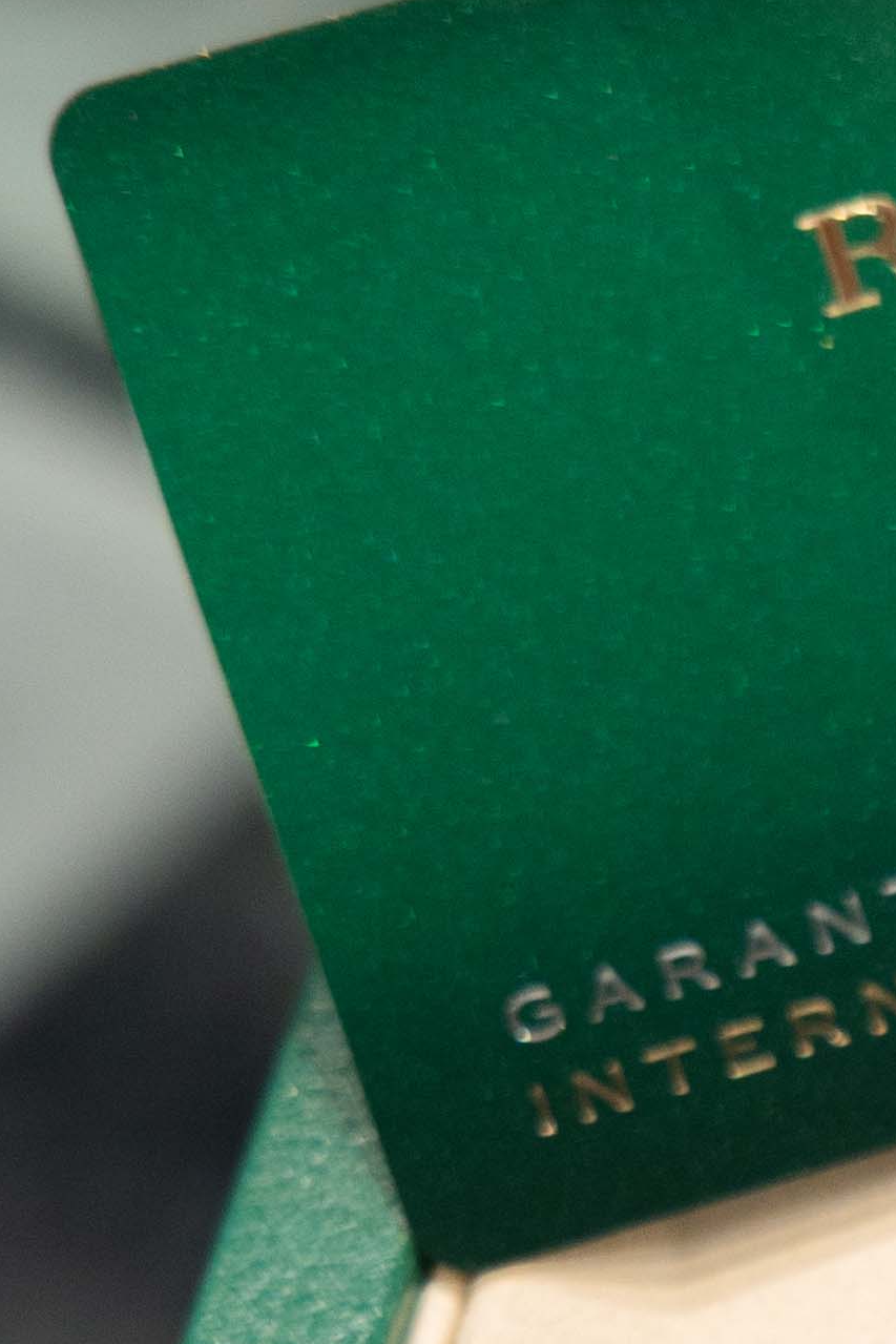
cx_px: 2381
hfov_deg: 5.5
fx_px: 8994
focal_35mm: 241
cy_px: 1941
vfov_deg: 8.4
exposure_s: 1/100
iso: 1000
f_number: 5
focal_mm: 44
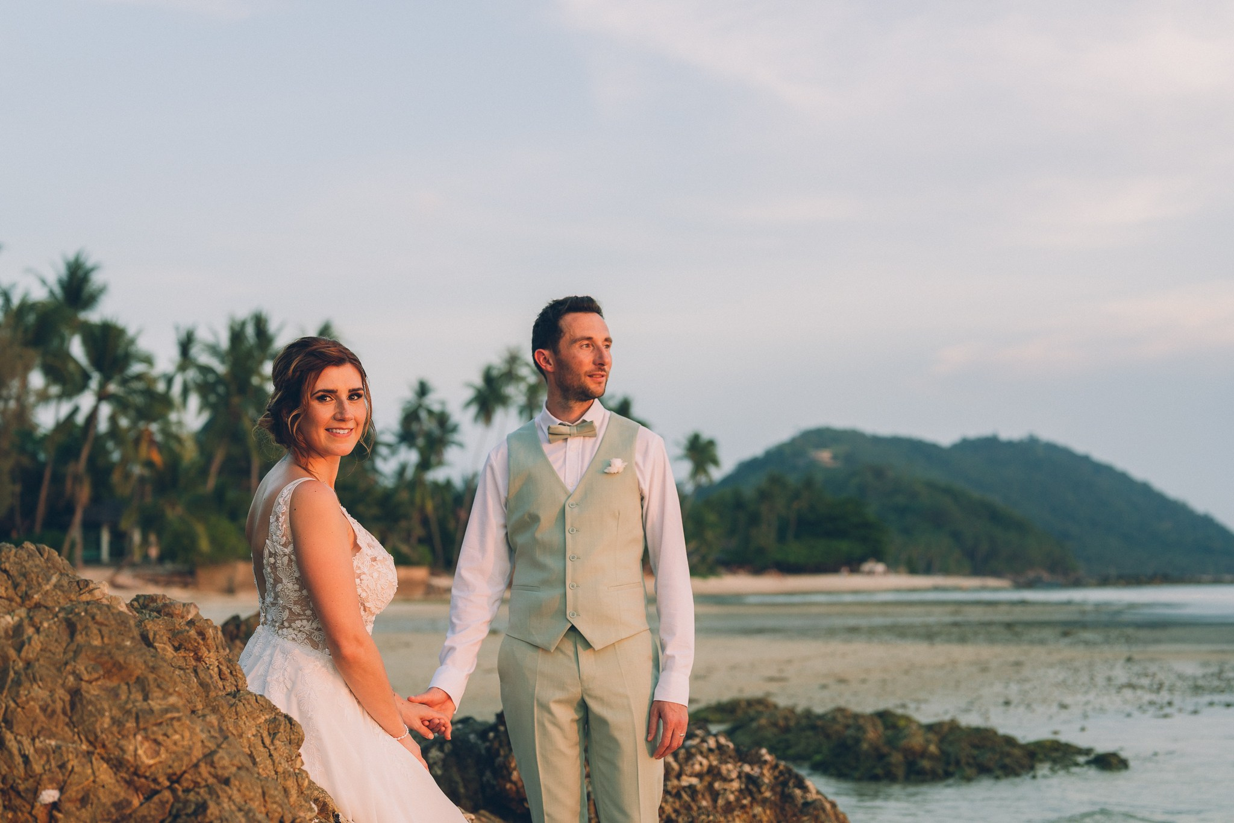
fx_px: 1714
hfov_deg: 39.6
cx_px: 617
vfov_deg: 27.0
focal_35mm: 50
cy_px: 412
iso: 125
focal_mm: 50
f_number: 2.5
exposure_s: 1/250
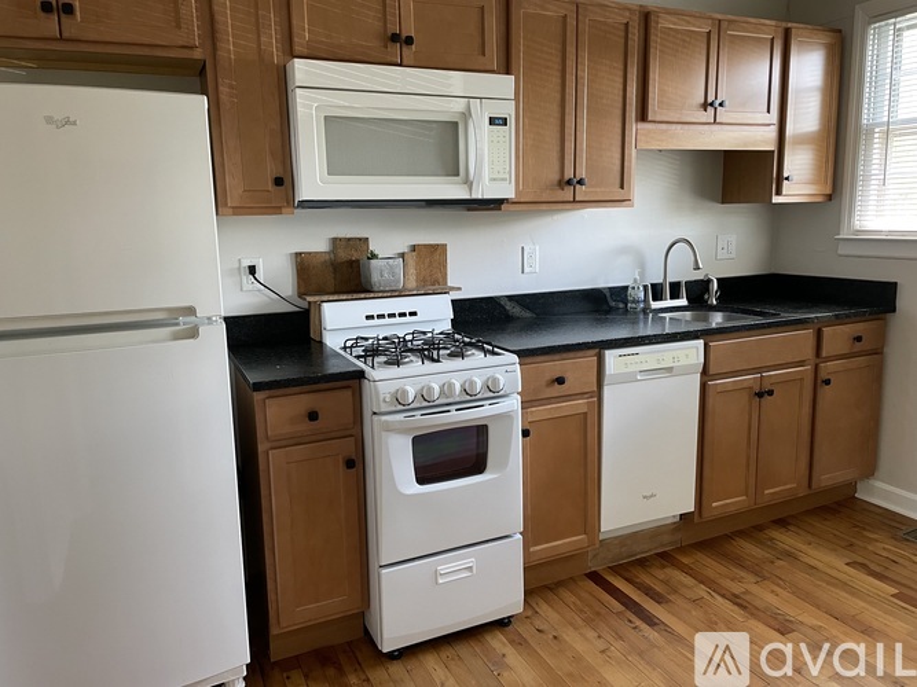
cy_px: 344
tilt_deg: -9.6
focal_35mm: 26
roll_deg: +1.2
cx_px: 458
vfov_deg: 53.0
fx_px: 689
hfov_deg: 67.3
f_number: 1.6
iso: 125
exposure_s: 1/71
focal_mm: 4.2
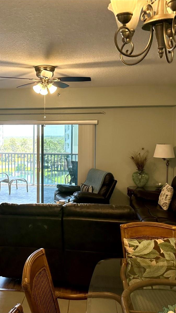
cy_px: 156
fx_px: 290
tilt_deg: -4.0
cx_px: 42
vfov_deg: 56.6
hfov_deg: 33.0
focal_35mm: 35
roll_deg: -0.6
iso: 80
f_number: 1.78
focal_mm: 6.86
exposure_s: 1/120
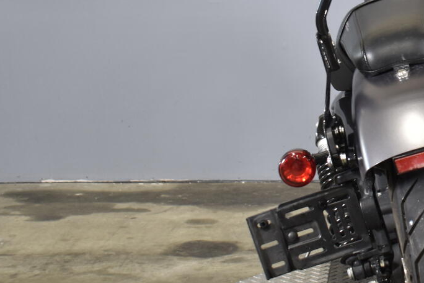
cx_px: 425
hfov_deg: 17.5
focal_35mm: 114
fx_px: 1343
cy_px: 85
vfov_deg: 12.0
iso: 400
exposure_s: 1/20
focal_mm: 26
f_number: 4
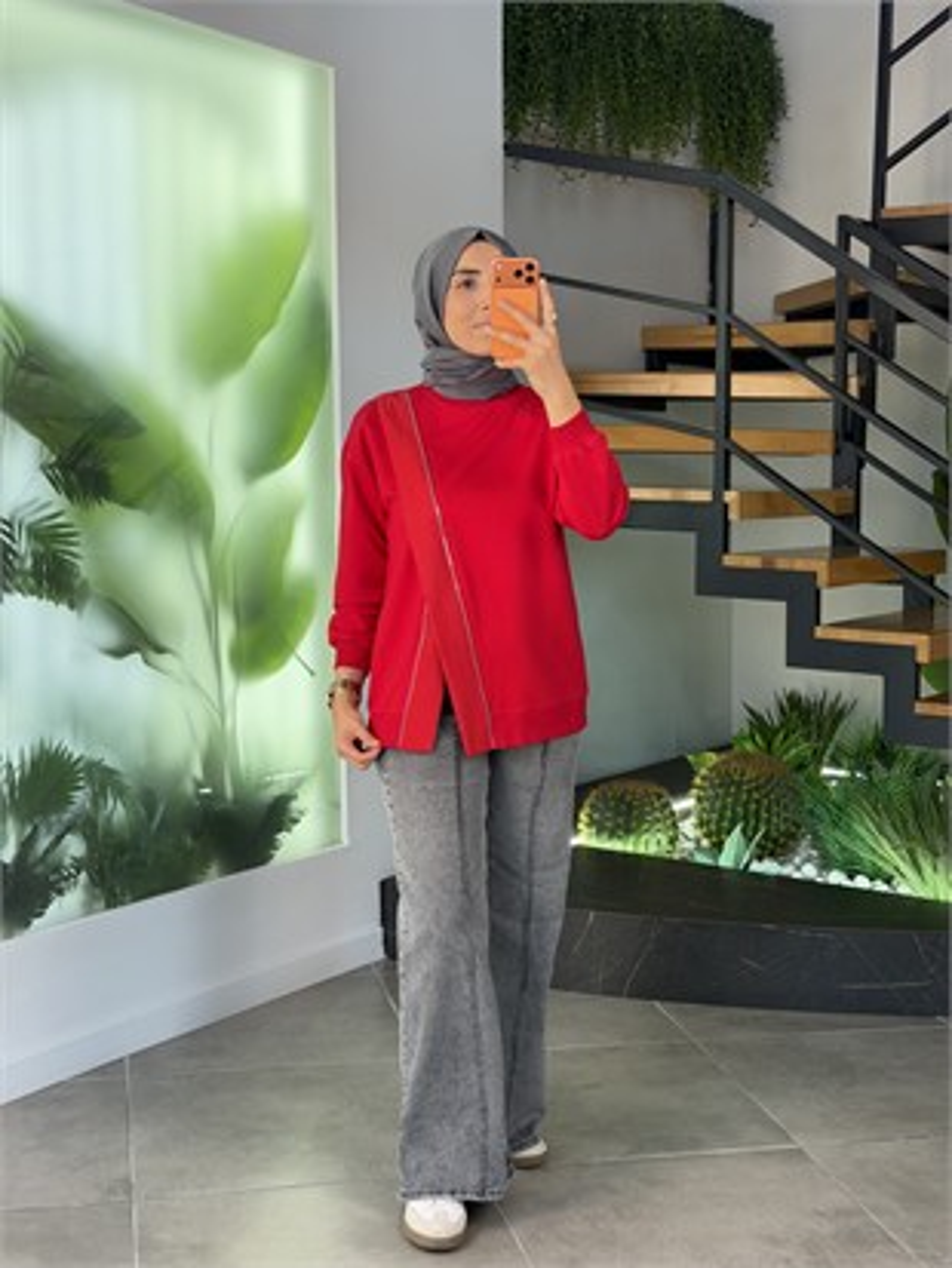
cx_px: 476
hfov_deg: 30.3
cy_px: 634
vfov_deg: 39.6
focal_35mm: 48
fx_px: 1759
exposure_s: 1/189
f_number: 1.78
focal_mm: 6.76
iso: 80
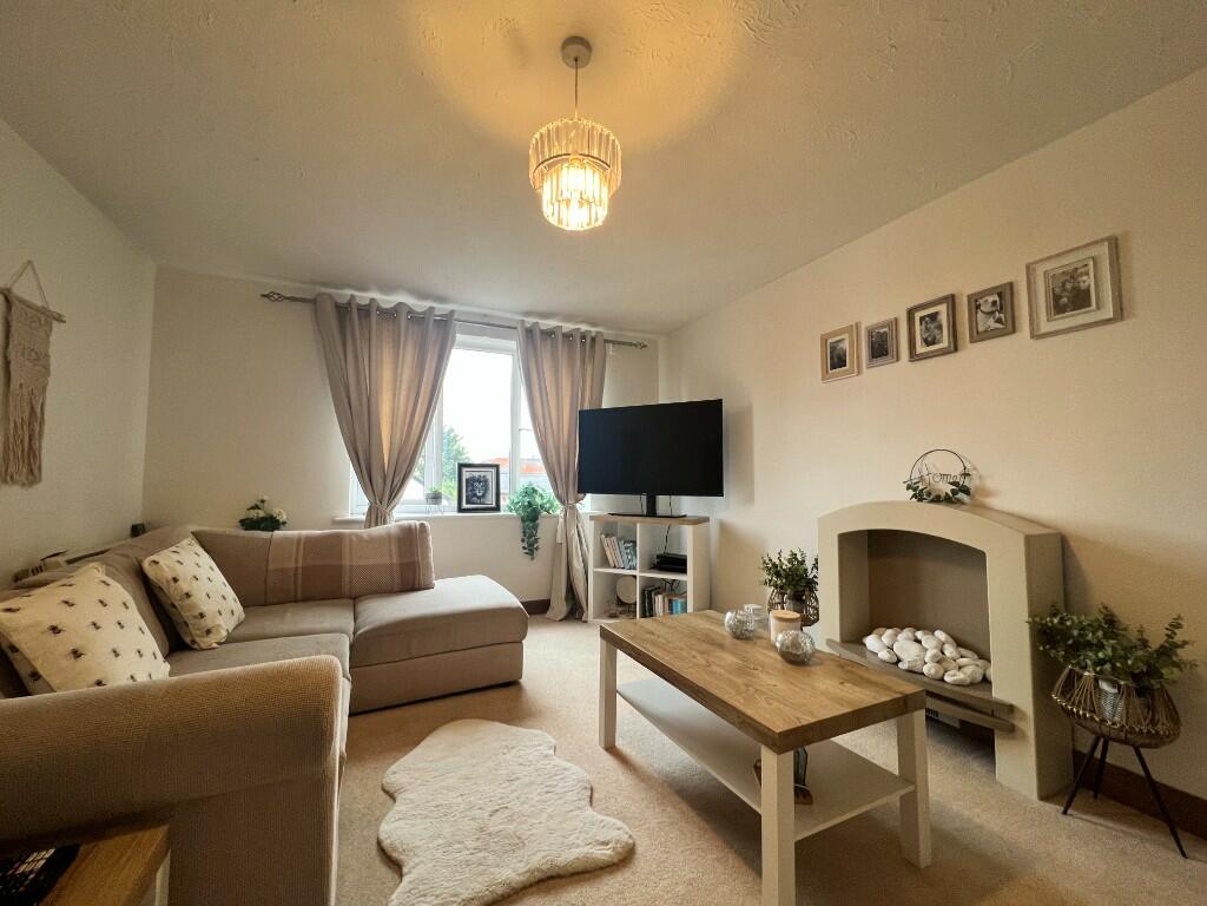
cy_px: 453
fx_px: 453
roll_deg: +0.1
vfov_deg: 89.9
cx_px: 604
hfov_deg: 106.2
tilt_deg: +2.3
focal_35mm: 13
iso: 160
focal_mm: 1.57
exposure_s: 1/99
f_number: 1.8
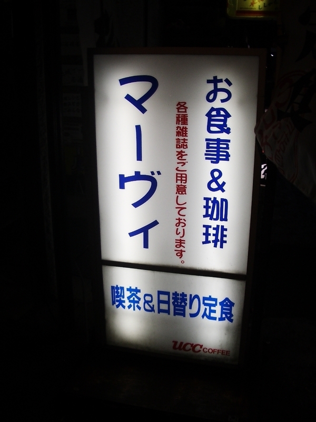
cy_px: 211
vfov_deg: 52.6
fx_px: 426
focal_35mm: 35
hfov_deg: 40.7
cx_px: 158
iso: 80
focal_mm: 5.8
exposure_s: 1/80
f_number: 2.6
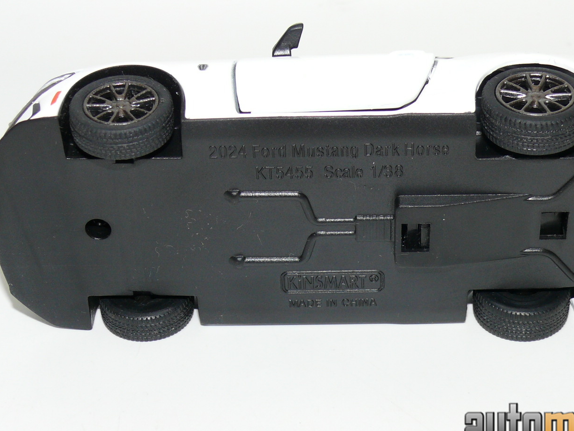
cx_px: 351
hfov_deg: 22.0
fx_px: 1476
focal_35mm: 89
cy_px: 179
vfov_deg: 16.6
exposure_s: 1/30
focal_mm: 10.8
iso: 100
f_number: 4
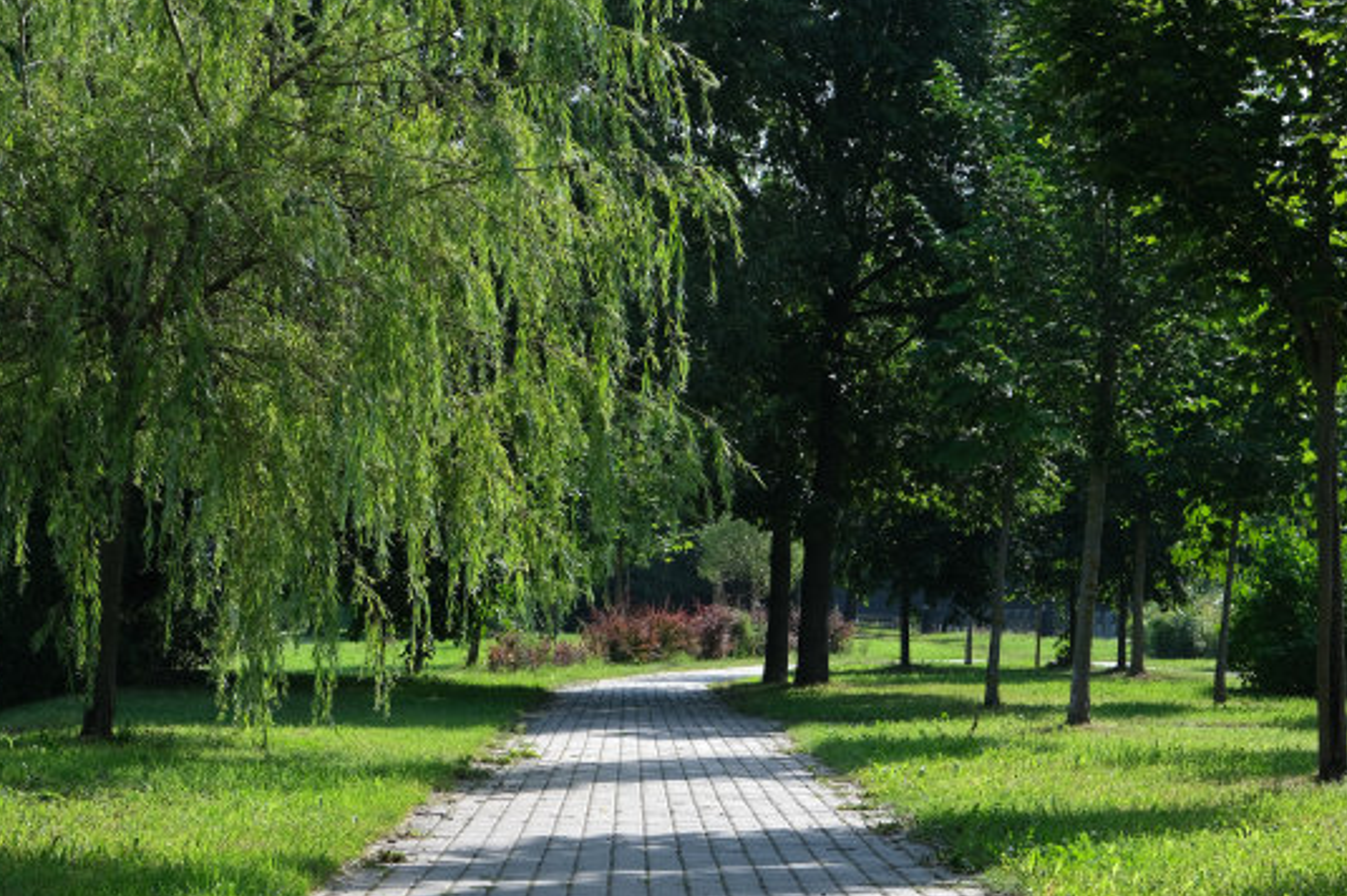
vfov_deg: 14.4
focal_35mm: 95
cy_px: 493
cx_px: 632
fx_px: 3552
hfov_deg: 21.5
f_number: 10
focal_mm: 55
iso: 160
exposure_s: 1/110
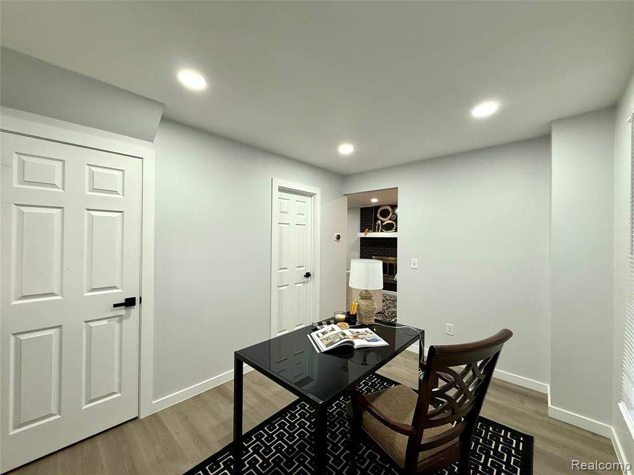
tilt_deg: +0.3
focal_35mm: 14
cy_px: 238
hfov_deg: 102.1
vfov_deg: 85.7
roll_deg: -0.9
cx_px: 317
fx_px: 256
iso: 200
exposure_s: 1/120
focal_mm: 2.22
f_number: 2.2
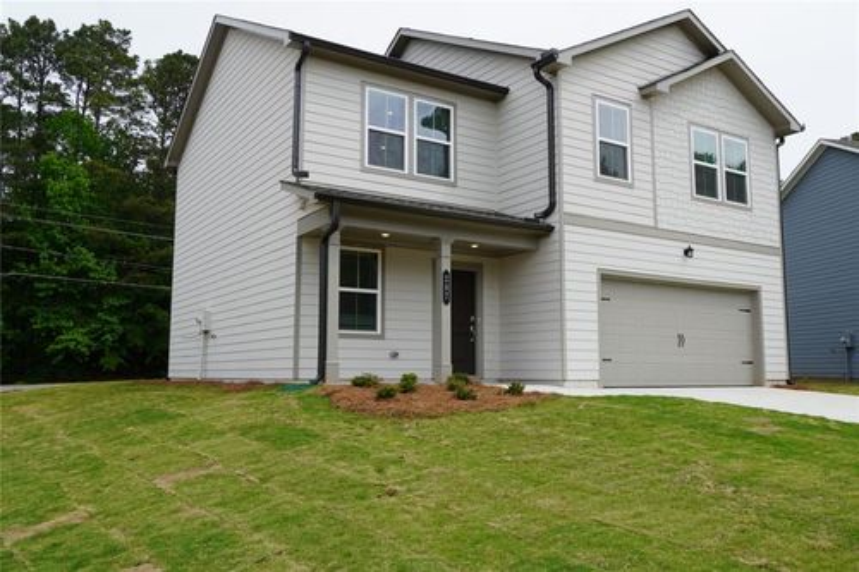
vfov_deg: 43.6
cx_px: 430
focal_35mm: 30
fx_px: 716
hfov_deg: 61.9
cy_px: 286
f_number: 9
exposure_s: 1/125
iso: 100
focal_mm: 20
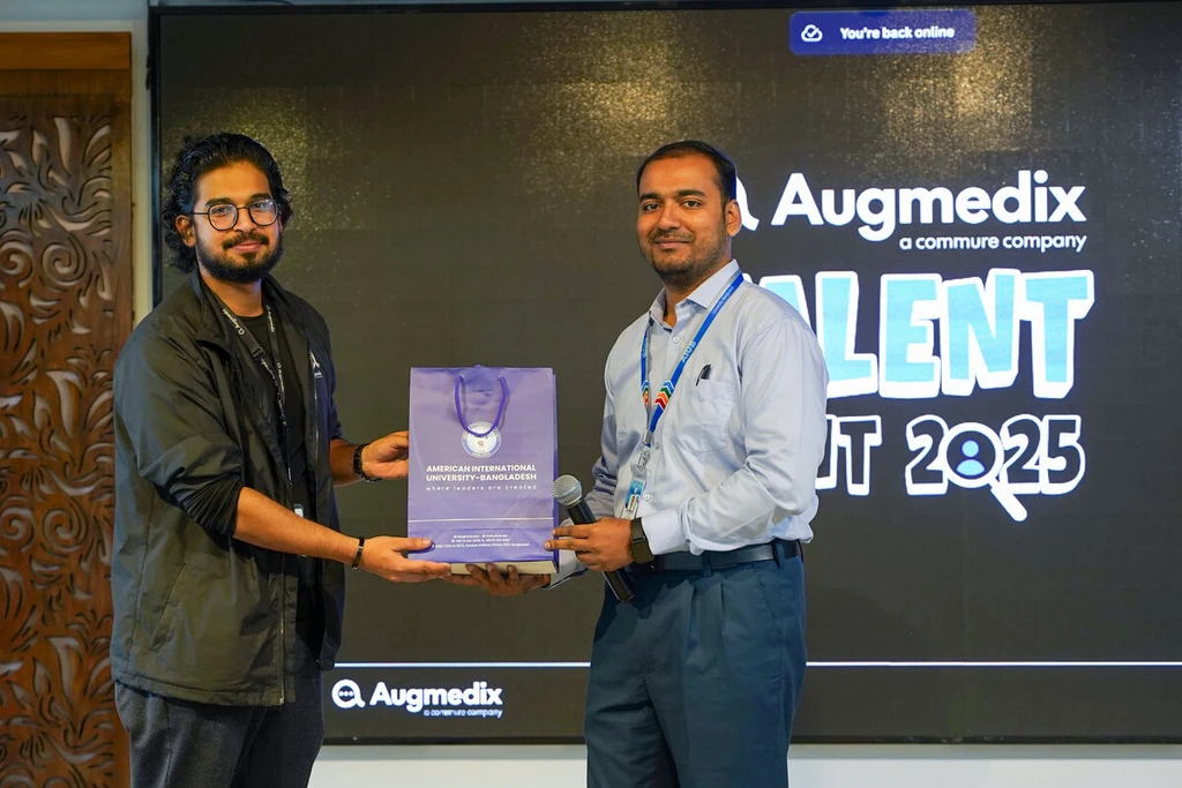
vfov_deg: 17.7
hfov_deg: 26.3
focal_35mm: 77
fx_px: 2528
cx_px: 591
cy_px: 394
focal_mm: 51.9
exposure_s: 1/200
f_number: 2.8
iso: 1000
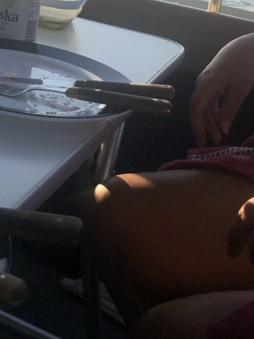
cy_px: -71
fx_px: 665
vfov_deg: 25.5
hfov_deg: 20.7
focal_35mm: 68
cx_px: -17
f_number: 1.8
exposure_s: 1/2525
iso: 20
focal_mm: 4
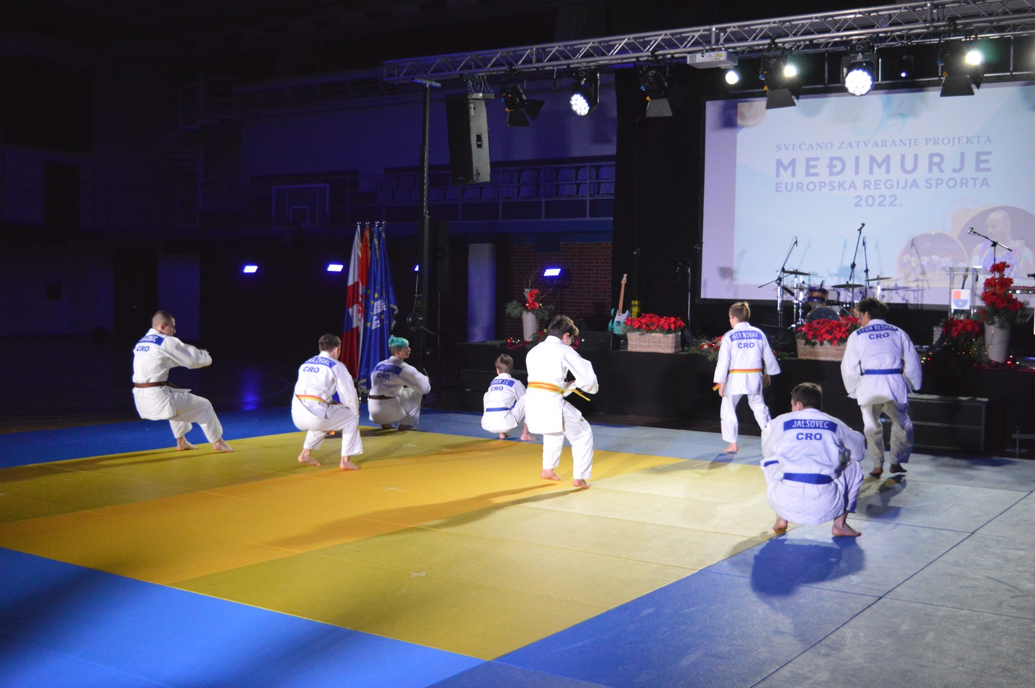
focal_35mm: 42
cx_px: 518
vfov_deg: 31.8
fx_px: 1206
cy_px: 344
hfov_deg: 46.4
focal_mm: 28
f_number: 4.2
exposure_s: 1/250
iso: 3200
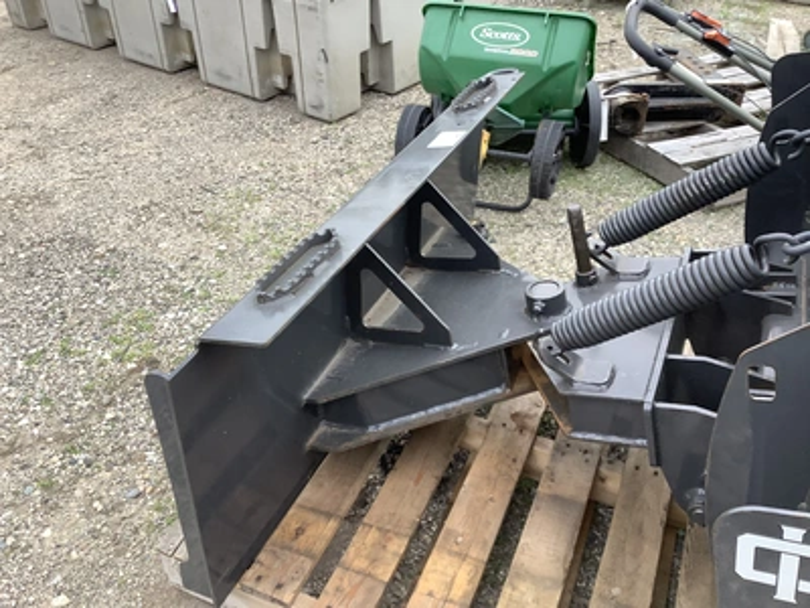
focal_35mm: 31
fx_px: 725
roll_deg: -1.7
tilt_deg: -34.1
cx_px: 405
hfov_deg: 58.4
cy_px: 304
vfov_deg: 45.4
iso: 50
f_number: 2.4
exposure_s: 1/120
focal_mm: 3.3
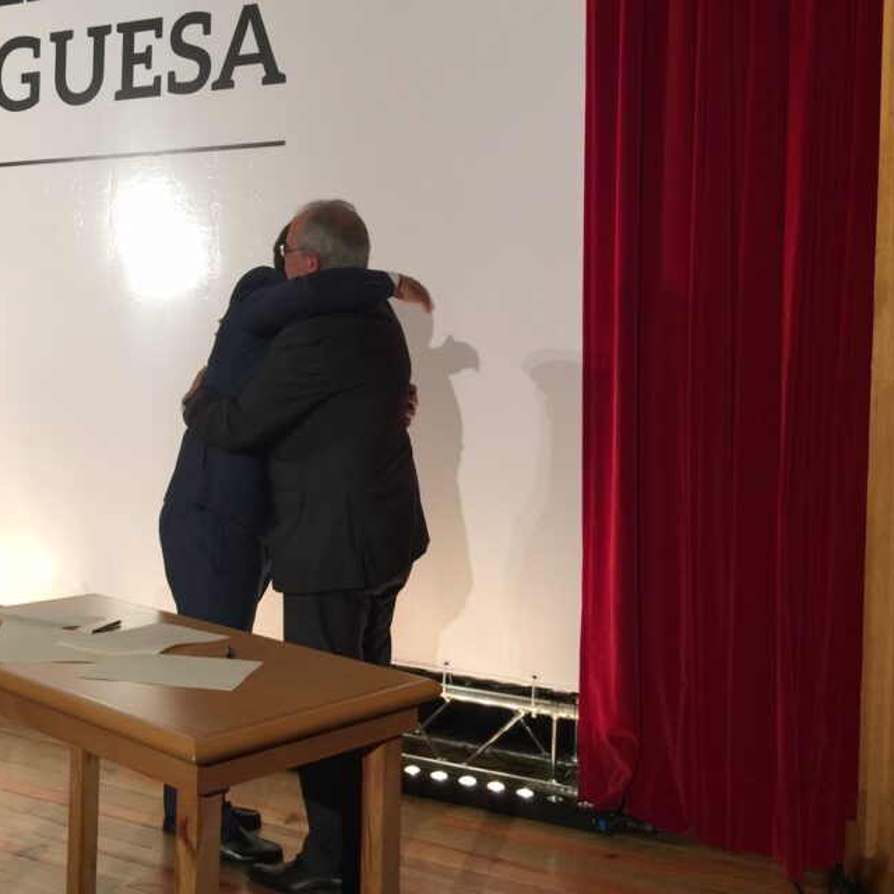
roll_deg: -2.1
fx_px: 1198
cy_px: 402
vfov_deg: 40.9
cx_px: 298
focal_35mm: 41
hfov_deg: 40.4
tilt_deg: +0.0
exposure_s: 1/33
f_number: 2.2
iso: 32
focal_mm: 4.15
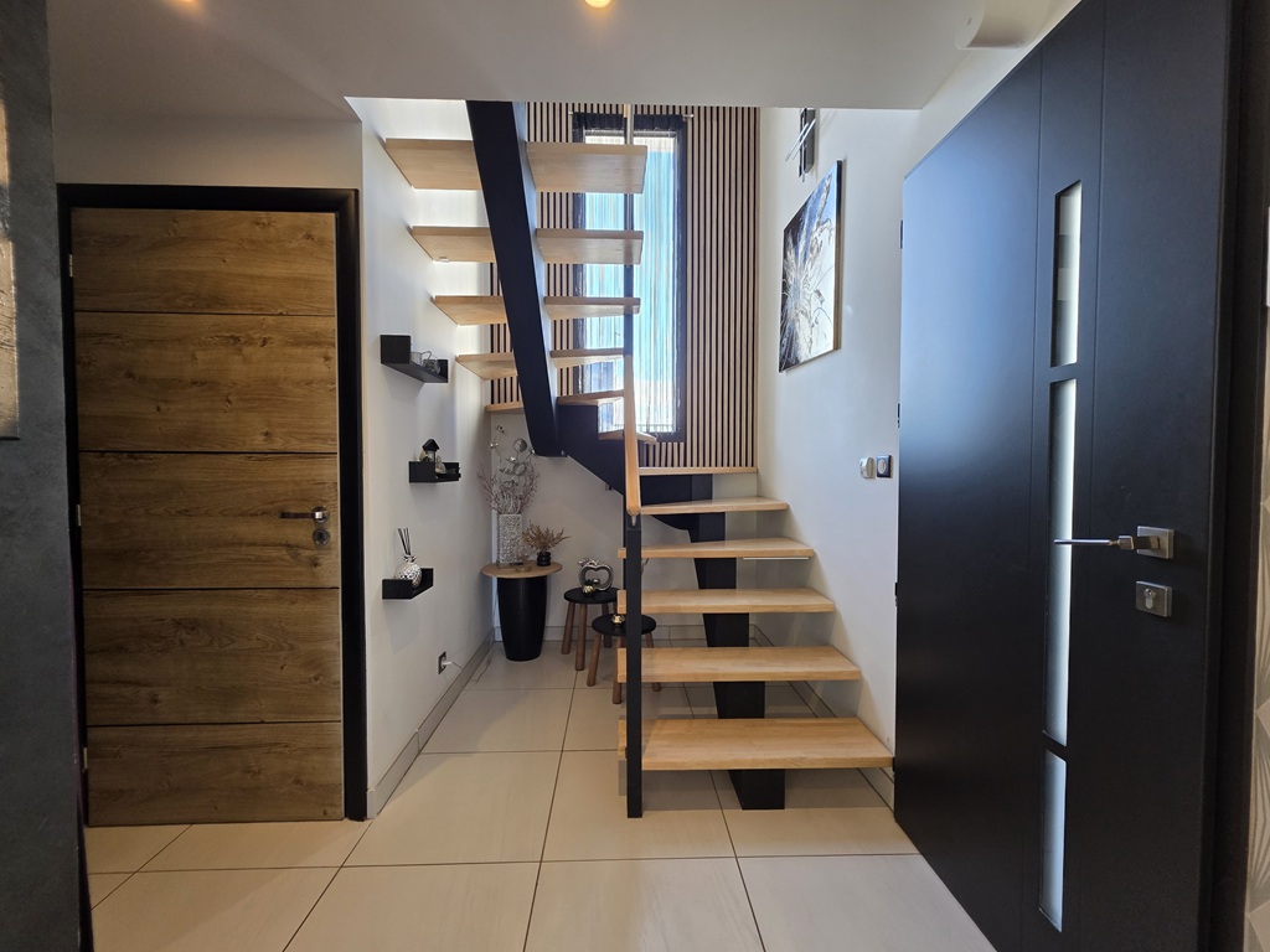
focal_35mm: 13
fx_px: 477
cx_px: 635
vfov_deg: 89.9
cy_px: 476
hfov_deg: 106.2
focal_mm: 2.2
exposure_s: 1/100
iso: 250
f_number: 1.9
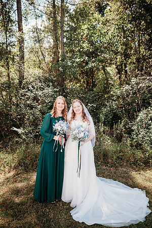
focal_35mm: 24
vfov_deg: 73.7
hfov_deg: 53.1
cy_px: 114
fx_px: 152
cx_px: 76
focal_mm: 24
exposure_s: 1/800
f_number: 2.2
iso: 100
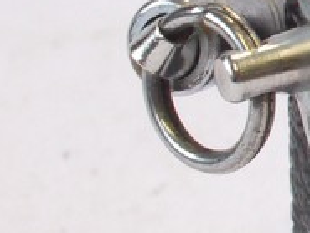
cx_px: 947
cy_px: -44
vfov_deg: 3.8
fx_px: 3486
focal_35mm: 389
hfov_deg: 4.8
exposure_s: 1/50
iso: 800
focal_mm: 30
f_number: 9
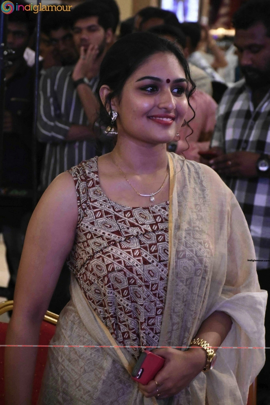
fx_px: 1350
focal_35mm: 120
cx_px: 135
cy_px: 202
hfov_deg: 11.4
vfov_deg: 17.1
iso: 8000
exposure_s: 1/100
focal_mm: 80
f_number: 7.1
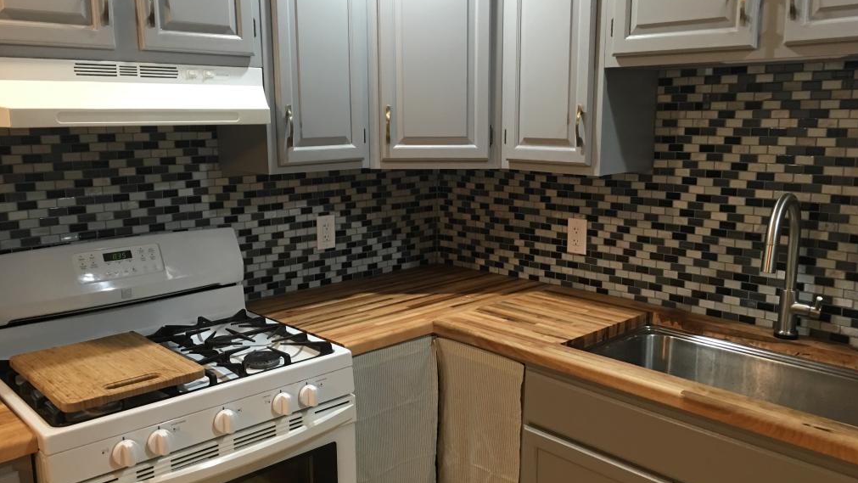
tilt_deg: -7.0
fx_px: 728
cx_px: 434
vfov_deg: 36.7
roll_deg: +0.1
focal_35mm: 32
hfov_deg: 61.0
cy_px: 247
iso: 64
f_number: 2.2
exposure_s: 1/15
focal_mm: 4.15
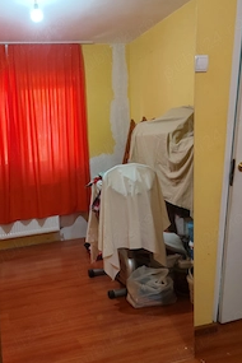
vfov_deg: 54.4
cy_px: 167
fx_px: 353
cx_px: 69
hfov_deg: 37.2
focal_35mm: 35
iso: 402
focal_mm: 5.24
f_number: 1.7
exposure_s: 1/33.3
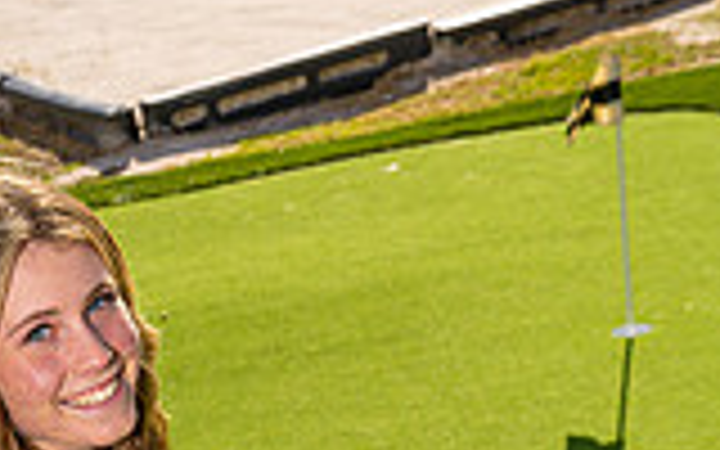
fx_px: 2472
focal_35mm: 126
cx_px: 58
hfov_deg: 16.3
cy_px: 981
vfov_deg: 9.5
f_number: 7.1
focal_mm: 44
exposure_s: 1/250
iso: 100
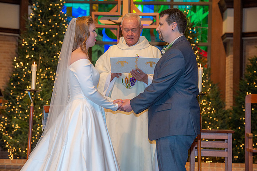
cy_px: 86
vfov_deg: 11.0
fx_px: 892
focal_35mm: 125
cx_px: 128
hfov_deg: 16.4
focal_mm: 125
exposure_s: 1/100
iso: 1600
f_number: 7.1
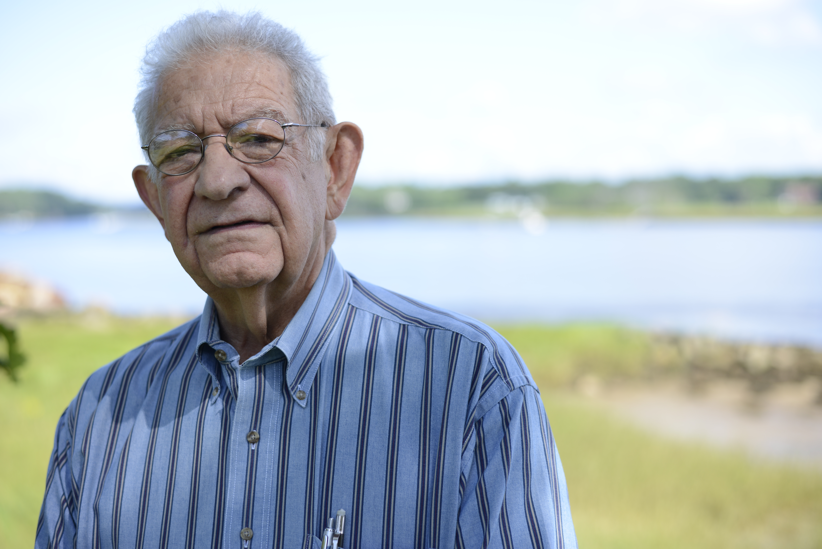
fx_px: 1142
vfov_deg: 27.0
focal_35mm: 50
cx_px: 411
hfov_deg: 39.6
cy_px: 274
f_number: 2.5
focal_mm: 50
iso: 100
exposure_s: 1/640
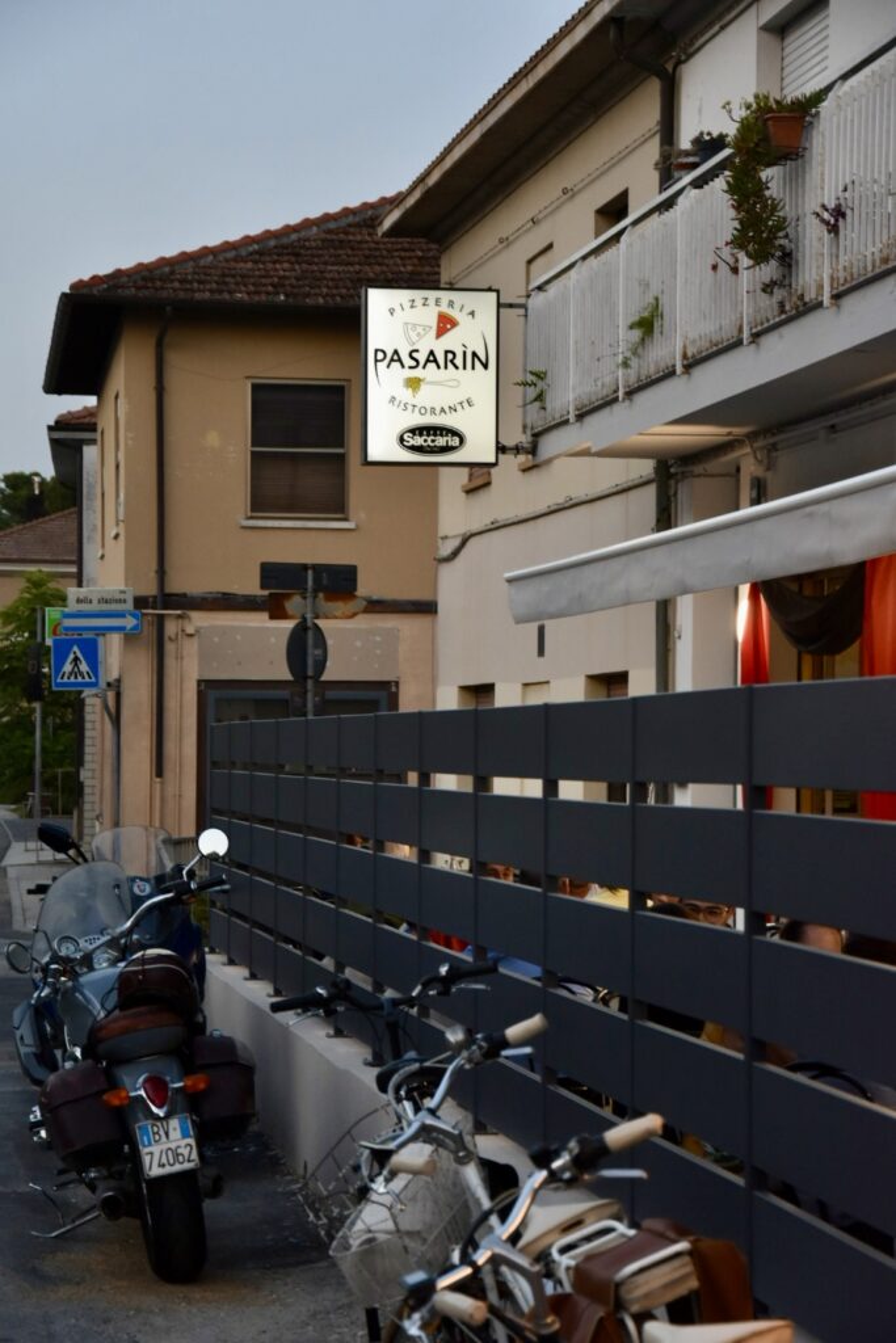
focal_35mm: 93
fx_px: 3471
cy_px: 672
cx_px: 448
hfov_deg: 14.7
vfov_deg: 21.9
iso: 900
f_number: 5.3
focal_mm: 62
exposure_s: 1/60
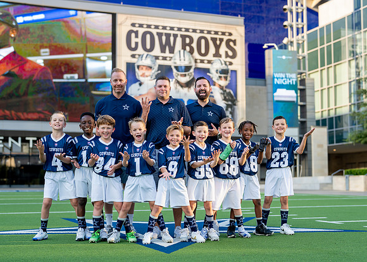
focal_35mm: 60
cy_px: 147
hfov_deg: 32.6
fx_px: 628
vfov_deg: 23.6
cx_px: 196
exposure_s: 1/640
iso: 100
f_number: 2
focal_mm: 50
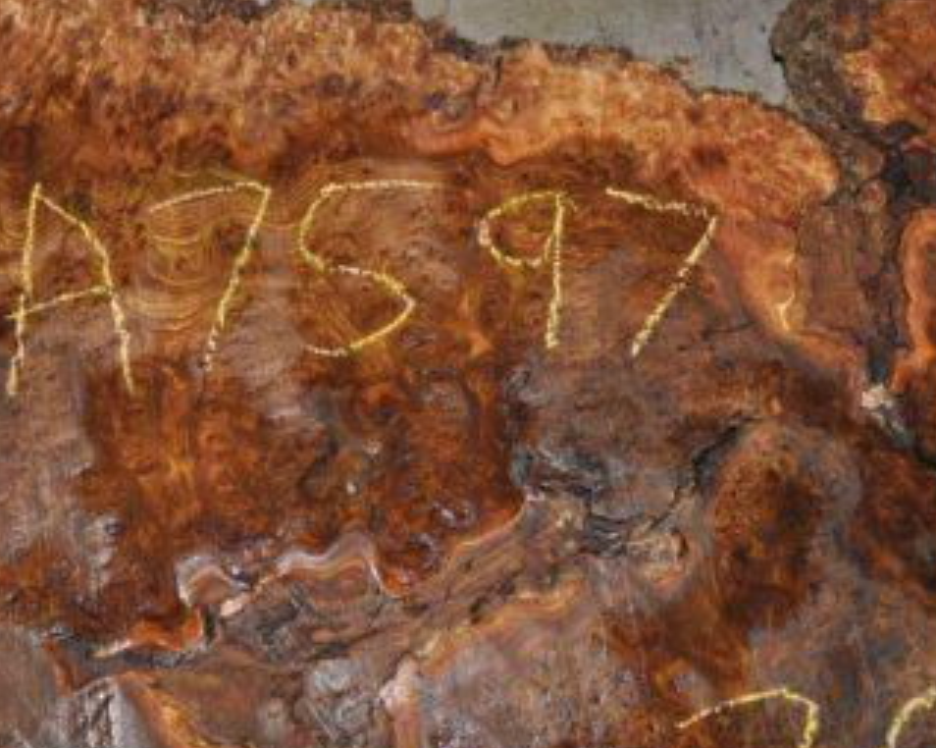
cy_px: 383
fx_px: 1274
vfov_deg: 32.7
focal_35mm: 46
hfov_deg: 40.3
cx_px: 433
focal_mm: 26
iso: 800
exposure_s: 1/60
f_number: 4
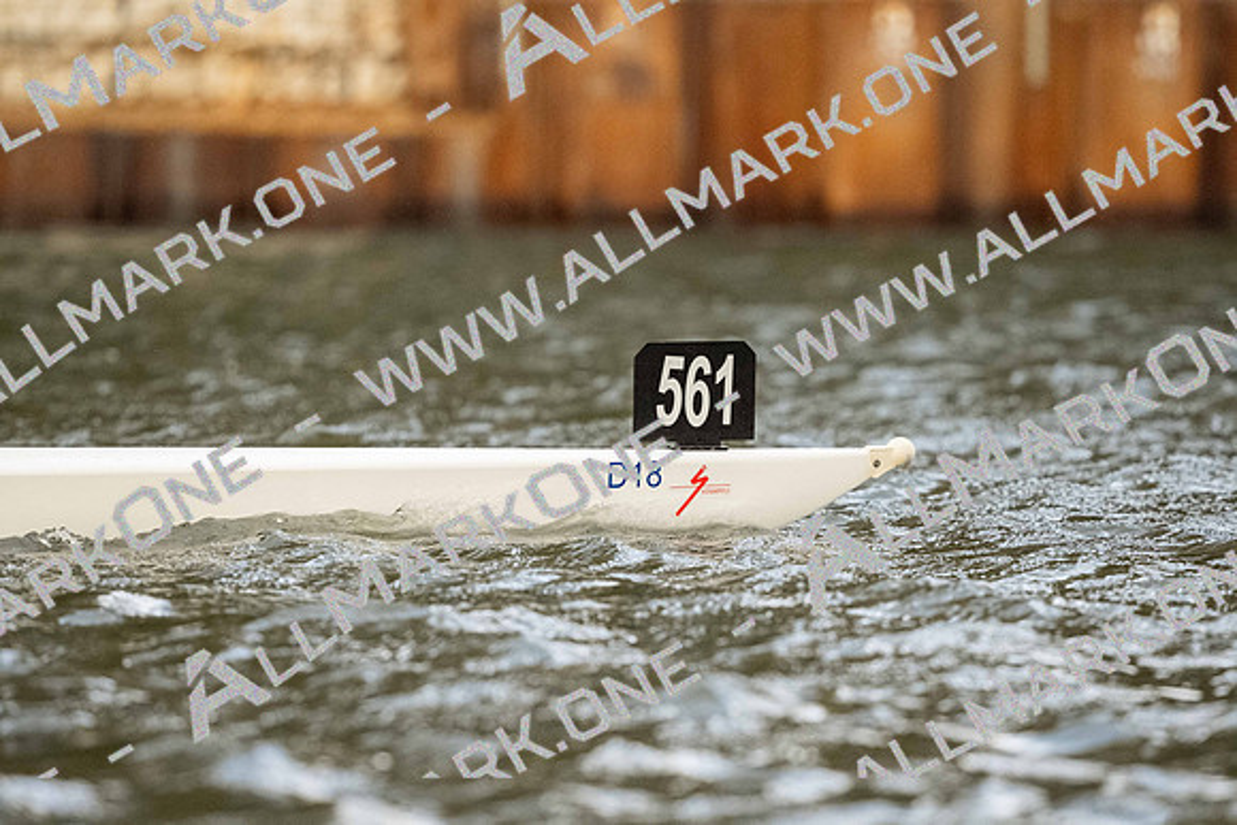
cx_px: 618
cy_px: 412
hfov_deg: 6.9
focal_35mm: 300
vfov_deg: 4.6
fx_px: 10310
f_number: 5
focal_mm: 300
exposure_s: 1/2000
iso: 5000
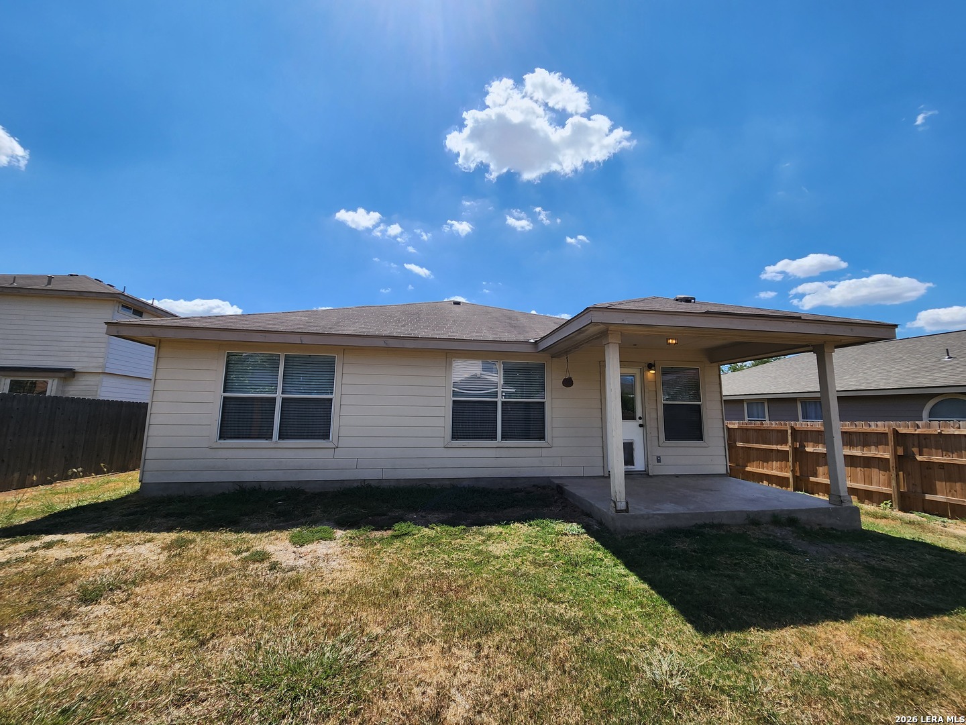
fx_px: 363
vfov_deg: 89.9
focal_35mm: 13
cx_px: 483
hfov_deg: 106.2
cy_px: 362
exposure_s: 1/2321
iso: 50
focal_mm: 2.2
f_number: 2.2
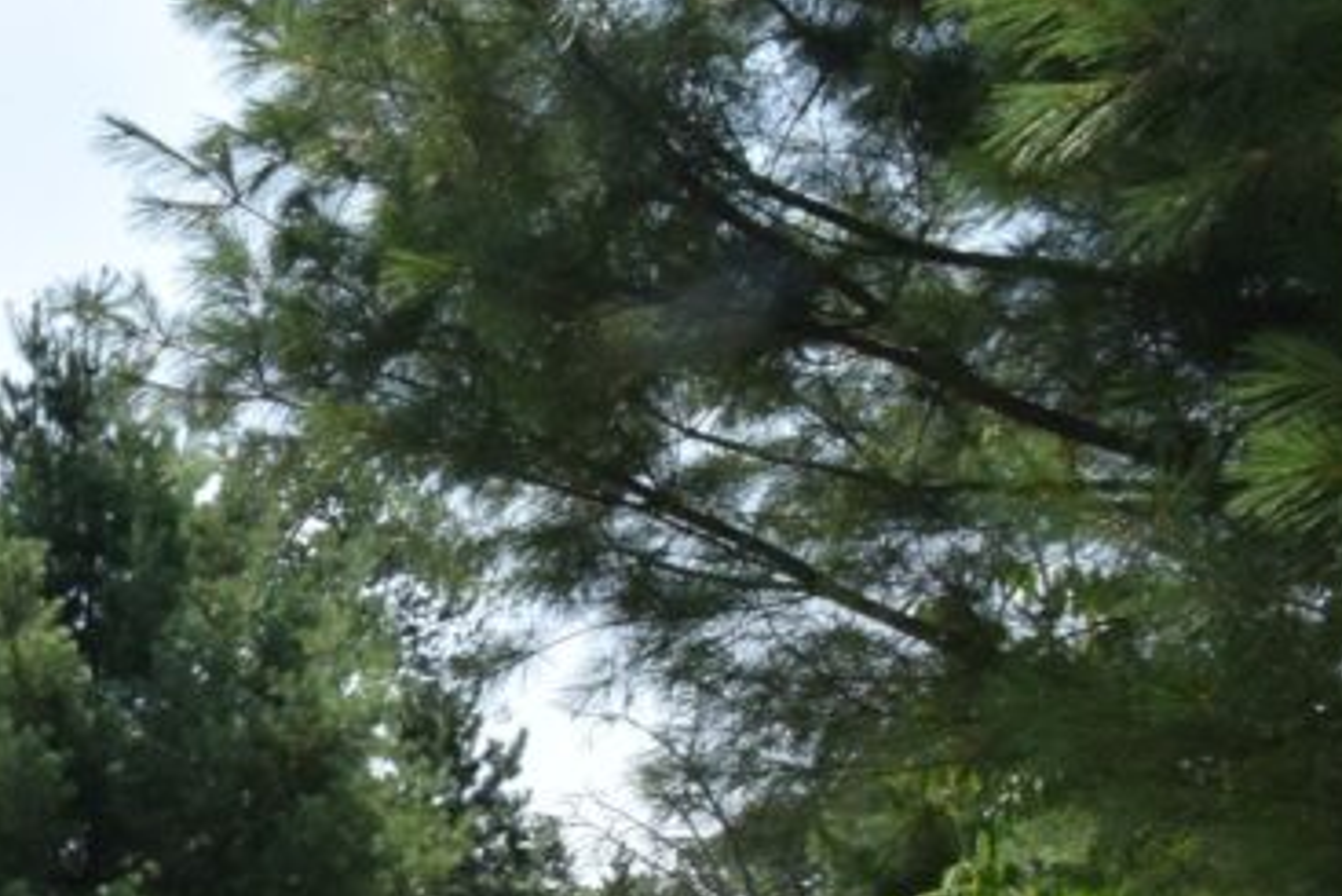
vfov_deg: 24.1
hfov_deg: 28.2
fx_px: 1827
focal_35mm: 49
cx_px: -629
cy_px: 1167
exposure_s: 1/200
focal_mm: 10
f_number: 18
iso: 320
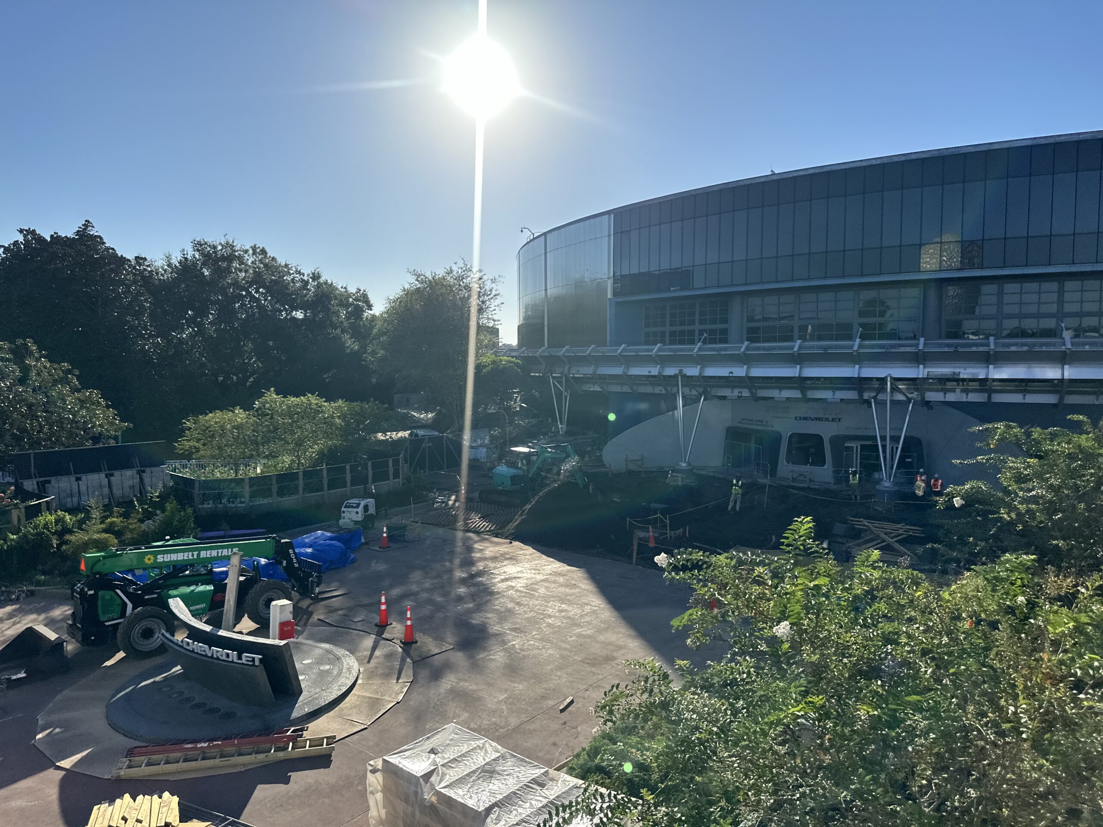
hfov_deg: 71.6
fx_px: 765
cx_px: 552
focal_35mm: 24
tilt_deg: -6.3
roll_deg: +0.0
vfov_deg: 56.8
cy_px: 414
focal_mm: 6.86
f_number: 1.78
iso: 80
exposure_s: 1/3717
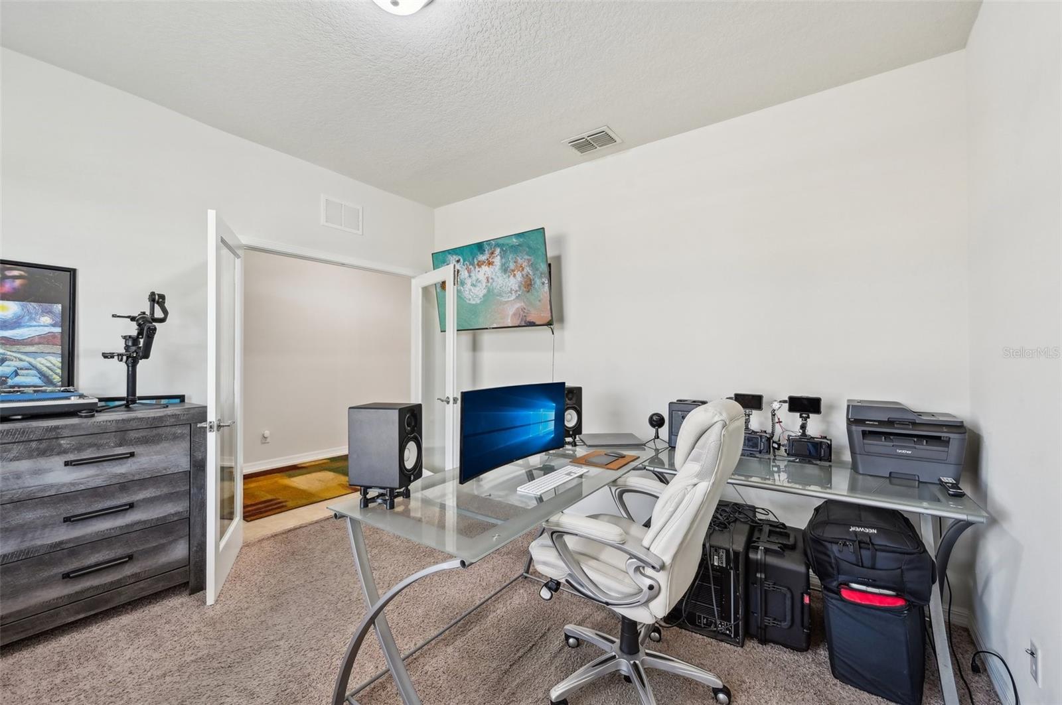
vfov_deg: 81.1
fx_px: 413
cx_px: 531
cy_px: 352
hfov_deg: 104.3
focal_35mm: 14
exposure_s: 1/10
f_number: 8
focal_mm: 14
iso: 400
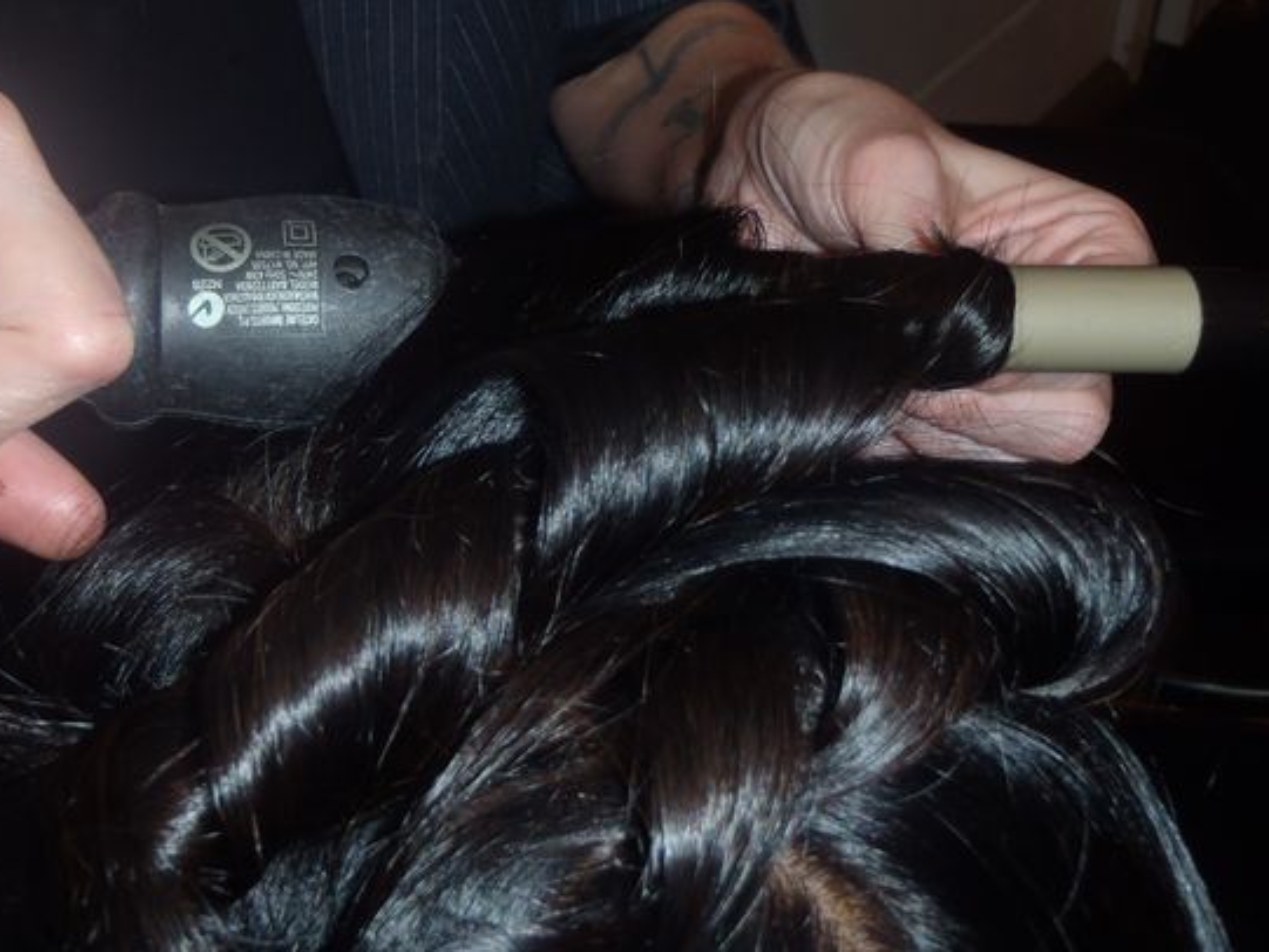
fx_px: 2127
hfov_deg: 33.2
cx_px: 565
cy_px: 446
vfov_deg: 25.2
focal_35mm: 58
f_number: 4.9
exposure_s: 1/40
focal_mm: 8.8
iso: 100
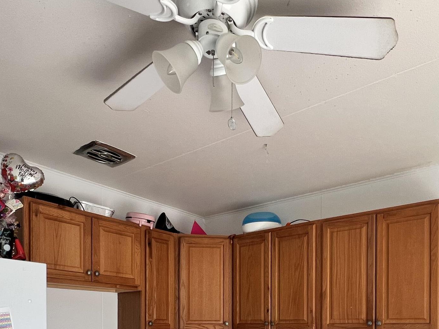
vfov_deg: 41.8
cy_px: 329
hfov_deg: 61.2
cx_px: 259
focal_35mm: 29
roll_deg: -0.3
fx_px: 368
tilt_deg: -0.8
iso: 100
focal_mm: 1.57
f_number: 1.8
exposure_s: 1/99
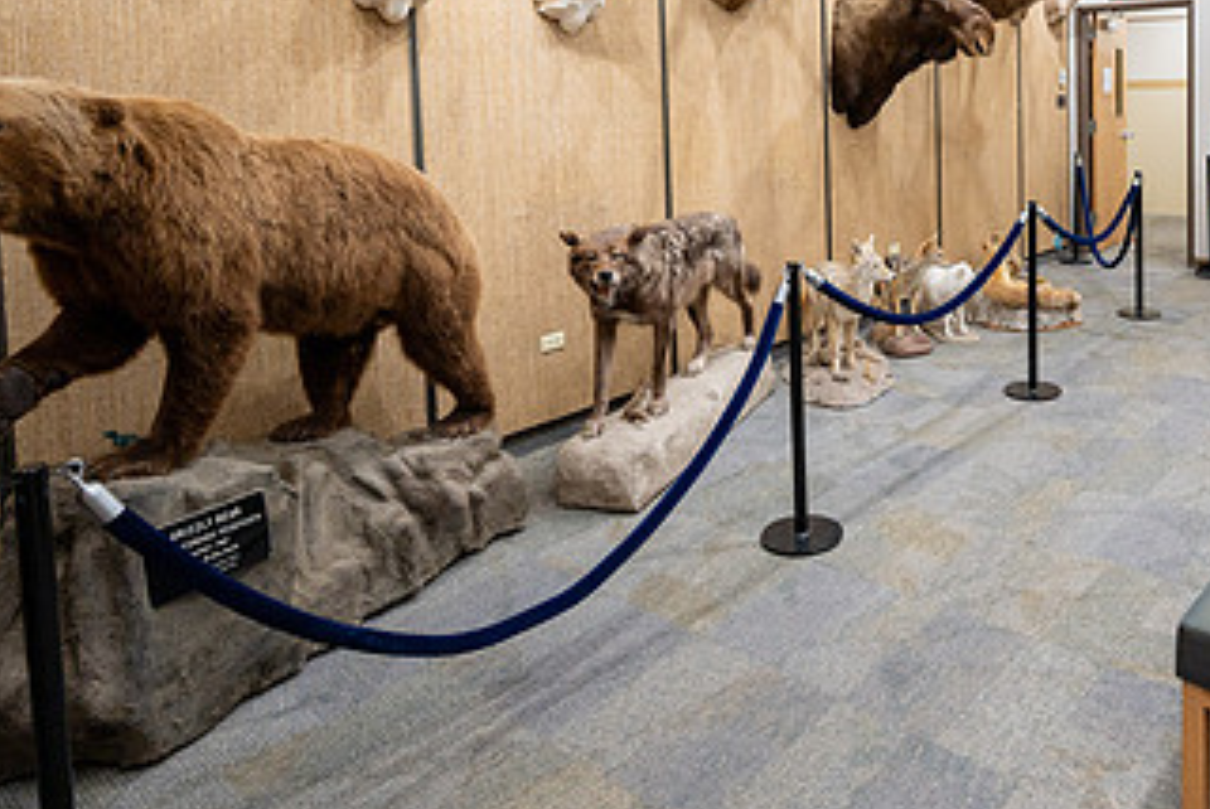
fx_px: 976
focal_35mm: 29
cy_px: 164
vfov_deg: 43.0
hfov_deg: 60.8
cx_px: 877
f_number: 4
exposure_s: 1/125
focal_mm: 16
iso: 640
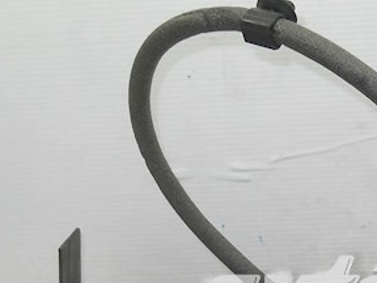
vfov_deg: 15.9
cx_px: 351
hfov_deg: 21.0
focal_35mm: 91
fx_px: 991
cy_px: 292
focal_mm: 6.72
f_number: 3.1
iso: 80
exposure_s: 1/30
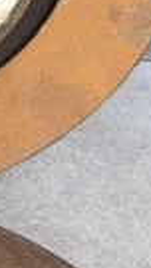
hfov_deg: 7.7
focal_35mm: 124
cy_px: -107
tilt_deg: -33.9
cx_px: -391
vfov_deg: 16.1
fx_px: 882
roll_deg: +1.7
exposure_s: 1/137
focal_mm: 6.76
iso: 64
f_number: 1.78
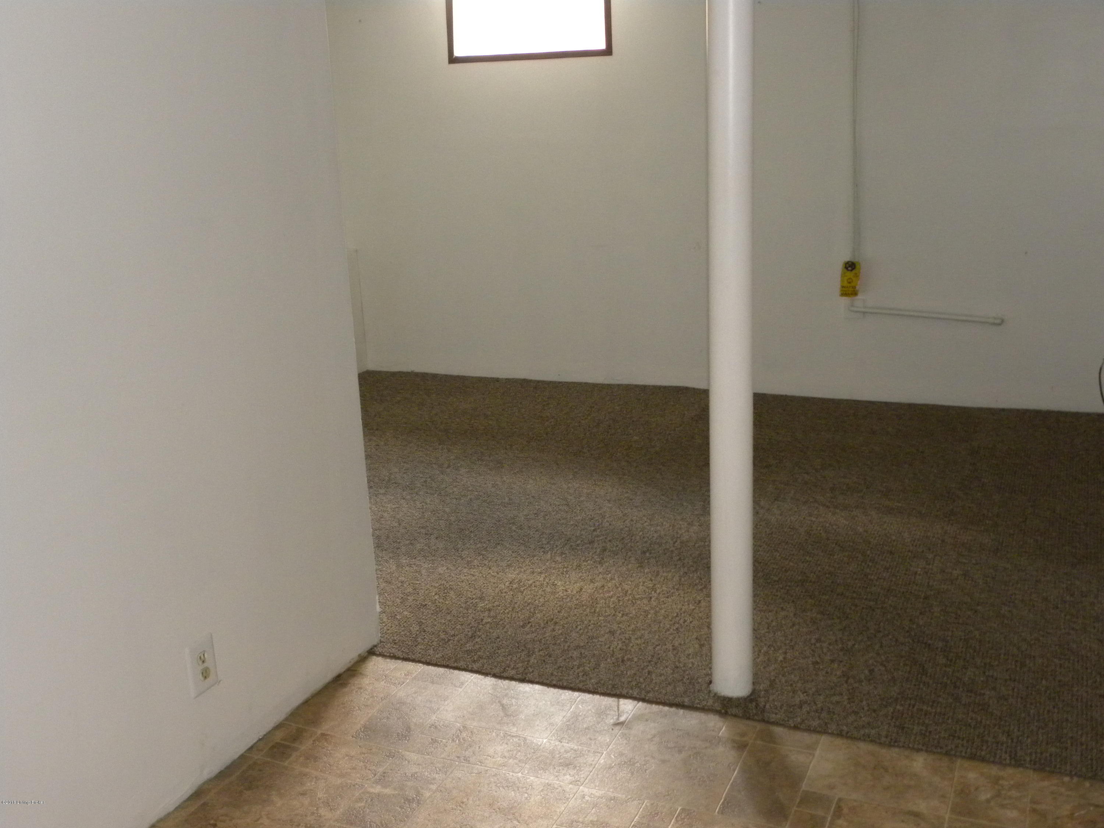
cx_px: 552
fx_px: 1180
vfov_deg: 38.7
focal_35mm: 37
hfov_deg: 50.1
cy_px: 414
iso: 400
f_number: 3.5
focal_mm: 6.6
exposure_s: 1/30
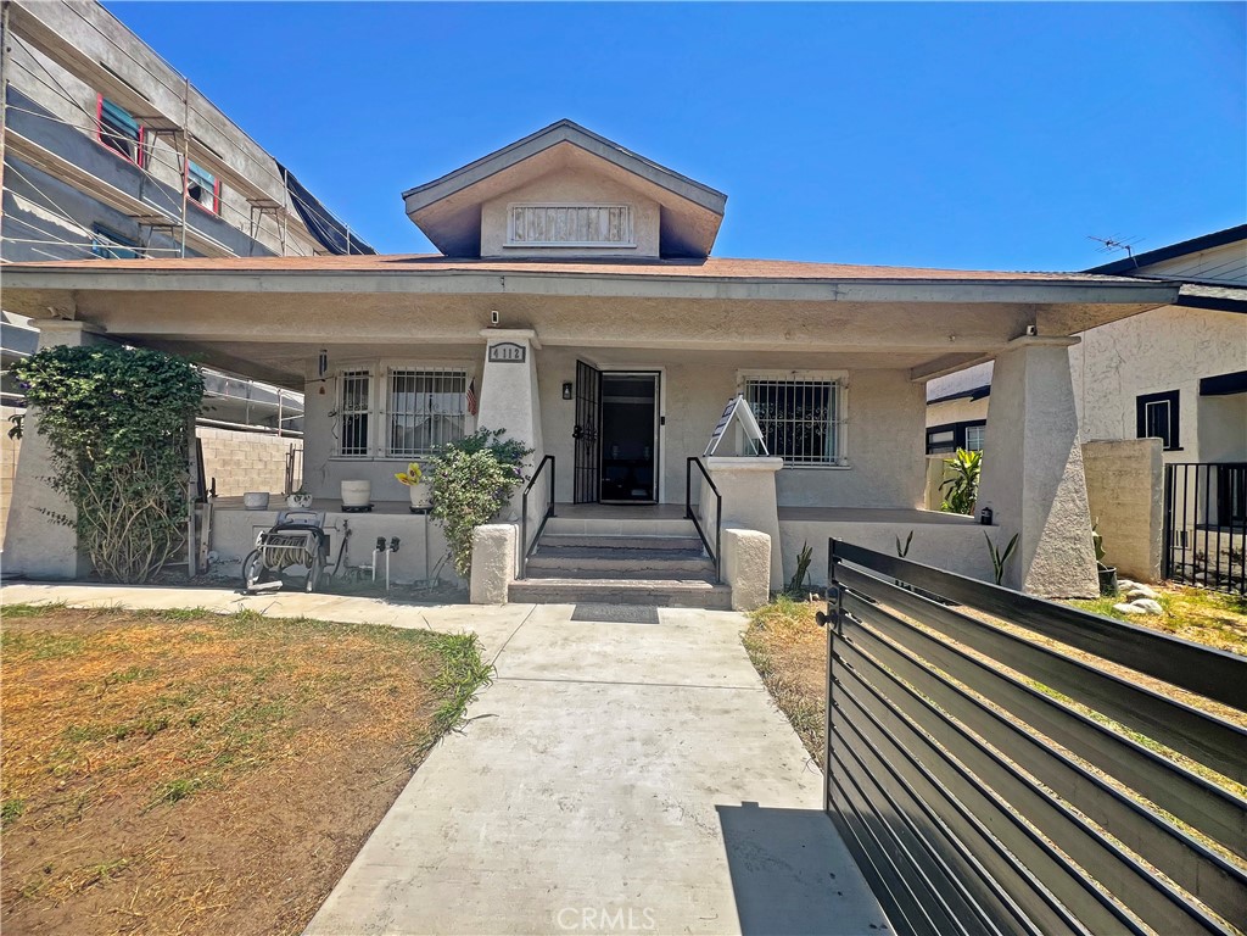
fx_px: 468
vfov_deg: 89.9
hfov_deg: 106.2
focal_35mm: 13
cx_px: 624
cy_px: 468
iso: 32
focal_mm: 1.57
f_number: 1.8
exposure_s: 1/677
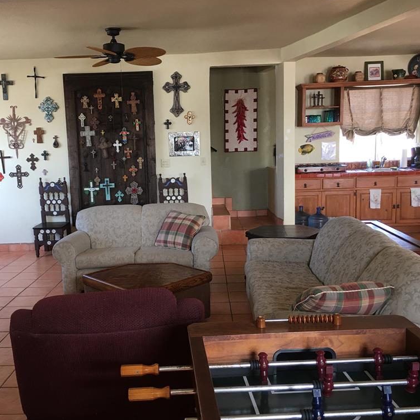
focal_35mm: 35
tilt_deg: -7.9
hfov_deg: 47.1
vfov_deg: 47.2
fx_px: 480
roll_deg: +1.9
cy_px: 211
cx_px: 178
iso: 40
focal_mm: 4.15
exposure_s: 1/30
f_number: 2.2
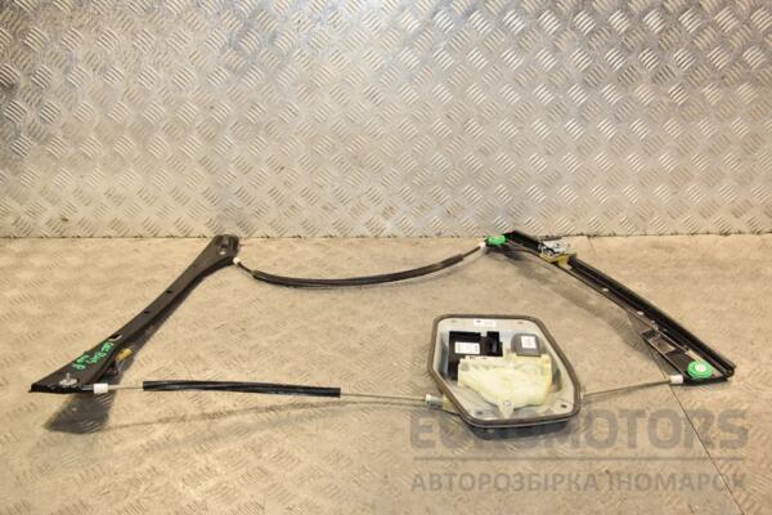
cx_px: 386
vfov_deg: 35.5
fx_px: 804
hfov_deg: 51.3
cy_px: 258
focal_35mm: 38
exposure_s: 1/200
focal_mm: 25
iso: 800
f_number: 5.6
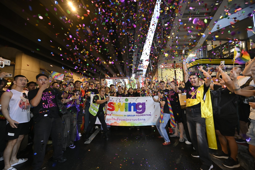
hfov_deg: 104.3
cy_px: 85
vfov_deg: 81.2
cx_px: 128
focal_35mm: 14
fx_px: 99
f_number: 4
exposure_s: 1/60
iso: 800
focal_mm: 14
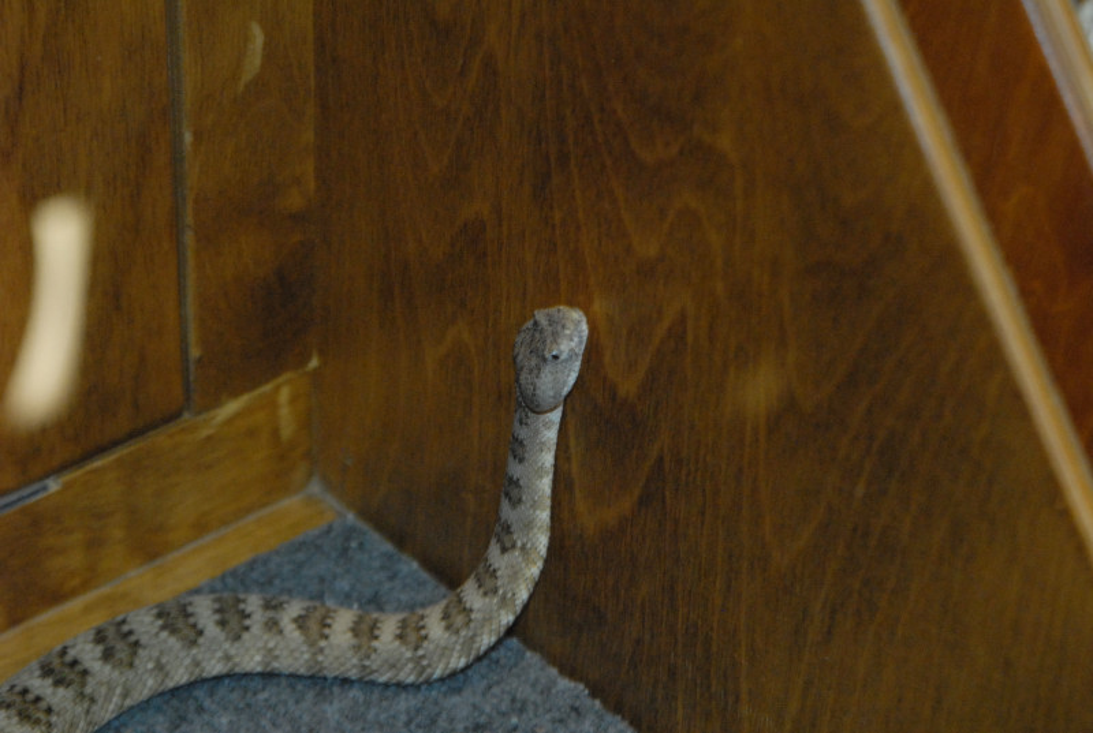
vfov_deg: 12.2
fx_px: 3423
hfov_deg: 18.1
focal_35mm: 112
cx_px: 546
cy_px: 366
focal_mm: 75
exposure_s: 1/30
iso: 1600
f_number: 5.6
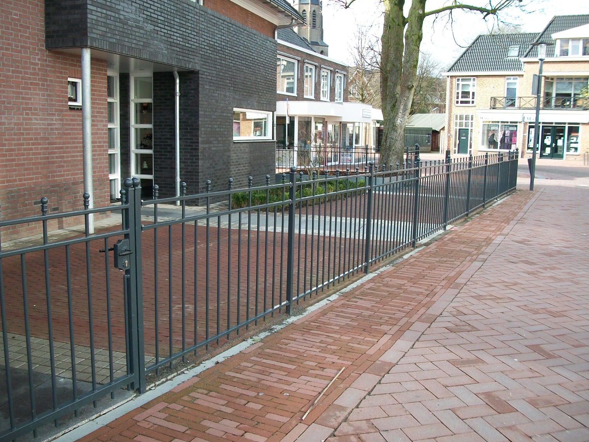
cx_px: 292
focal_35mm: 34
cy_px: 218
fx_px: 578
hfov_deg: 54.0
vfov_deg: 41.8
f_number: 2.9
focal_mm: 5.7
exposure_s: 1/200
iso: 80
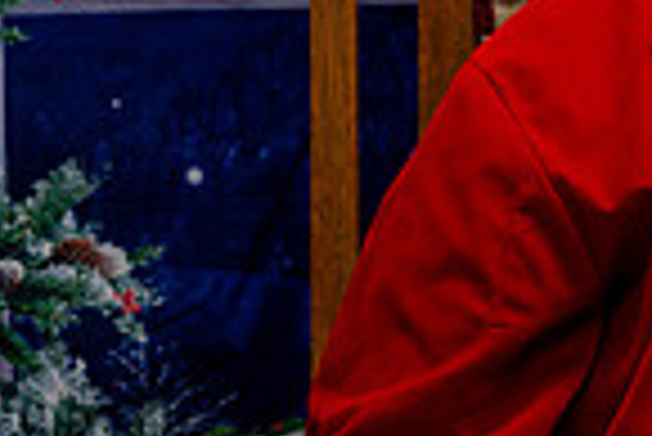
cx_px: 1183
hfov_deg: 7.7
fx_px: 4695
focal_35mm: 259
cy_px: -47
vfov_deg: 5.3
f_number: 4.5
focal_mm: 63
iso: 2000
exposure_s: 1/400
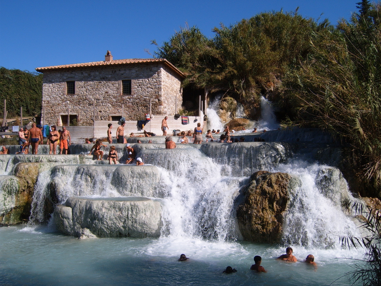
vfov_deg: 38.7
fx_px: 407
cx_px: 190
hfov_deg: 50.1
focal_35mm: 37
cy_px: 143
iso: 63
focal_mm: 6.2
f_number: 6
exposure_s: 1/500
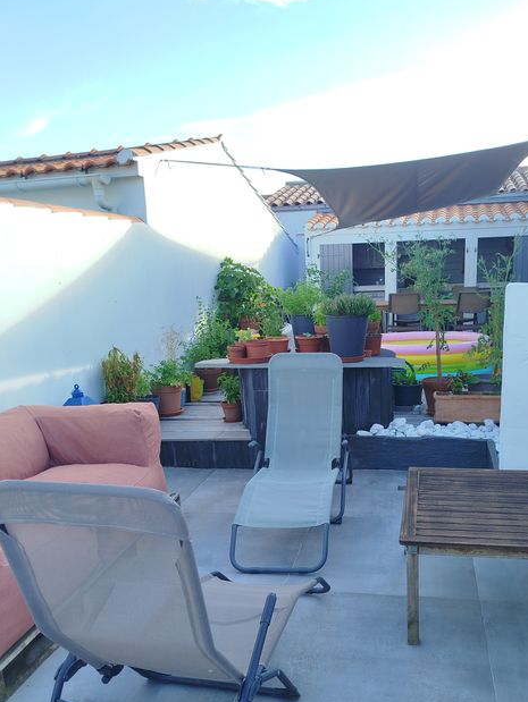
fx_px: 630
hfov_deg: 45.2
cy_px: 423
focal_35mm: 31
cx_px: 321
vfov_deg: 57.8
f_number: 1.7
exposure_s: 1/225
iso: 50
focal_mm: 5.31
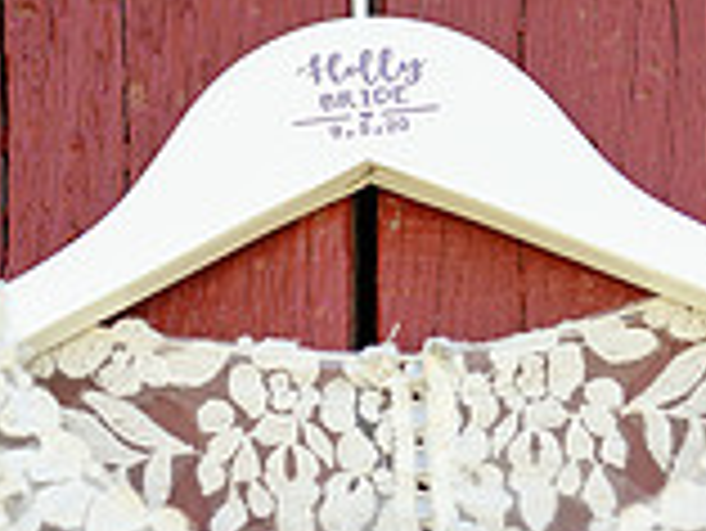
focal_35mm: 274
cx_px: 426
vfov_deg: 5.4
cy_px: 385
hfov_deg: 7.2
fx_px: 5593
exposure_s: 1/320
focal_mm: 76
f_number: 2.8
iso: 100
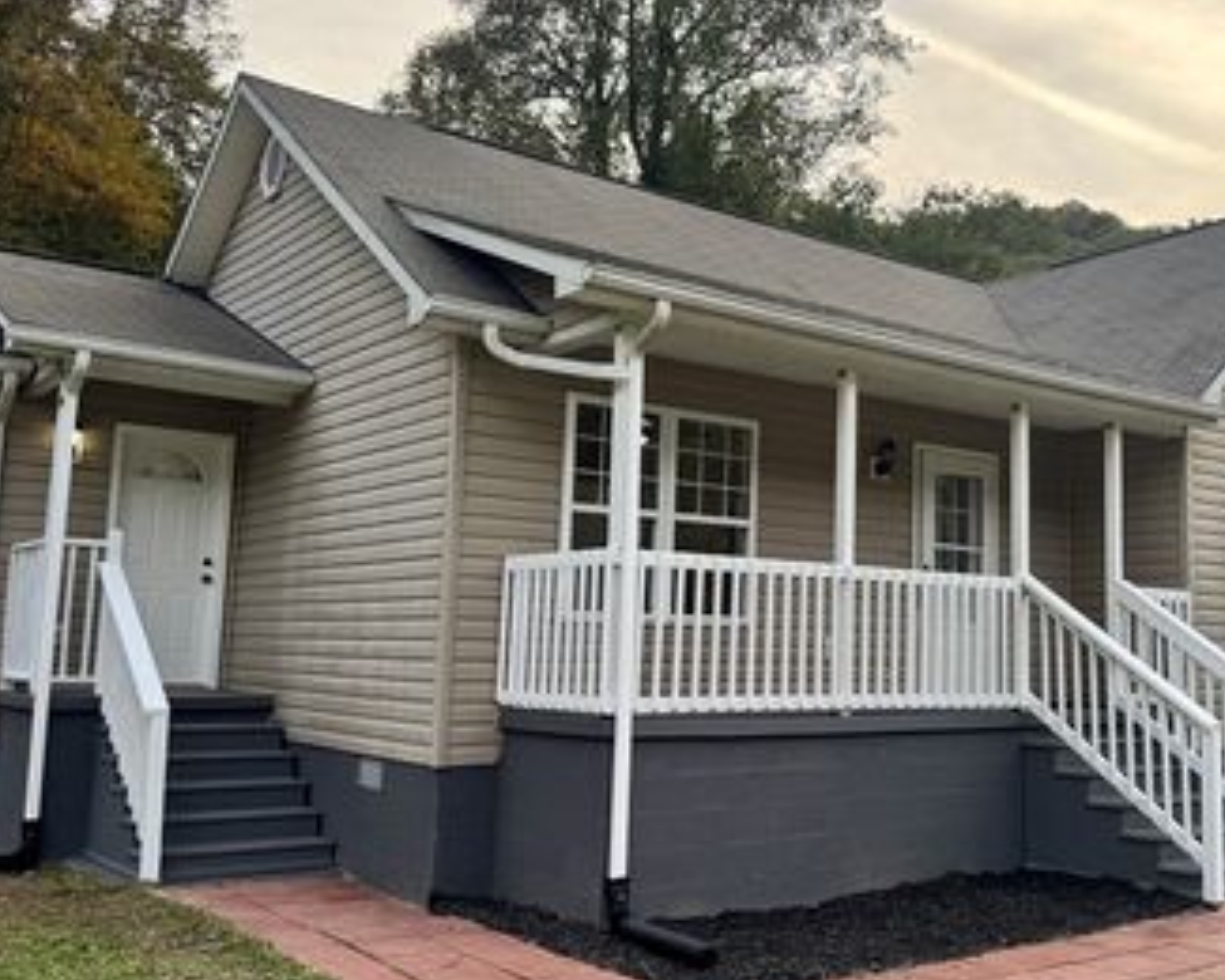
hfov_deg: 49.5
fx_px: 1305
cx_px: 803
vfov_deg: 41.1
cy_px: 462
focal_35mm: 36
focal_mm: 6.76
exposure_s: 1/577
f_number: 1.78
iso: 80
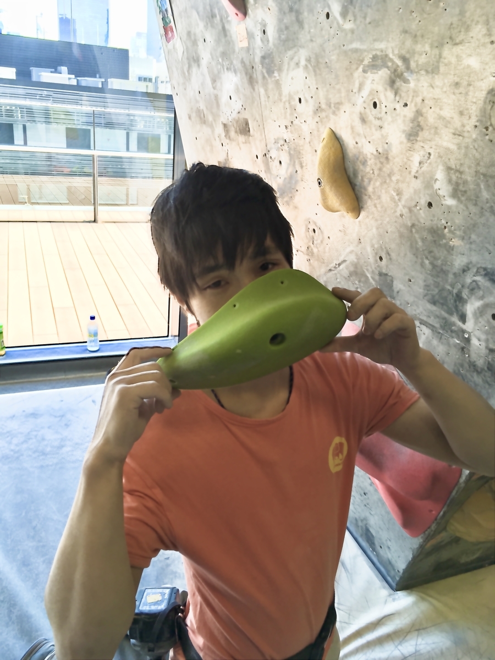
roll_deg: -3.2
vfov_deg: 61.7
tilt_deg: -21.5
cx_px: 248
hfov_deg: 48.2
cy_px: 330
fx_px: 553
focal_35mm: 29
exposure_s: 1/120
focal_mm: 4.15
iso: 40
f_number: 2.2
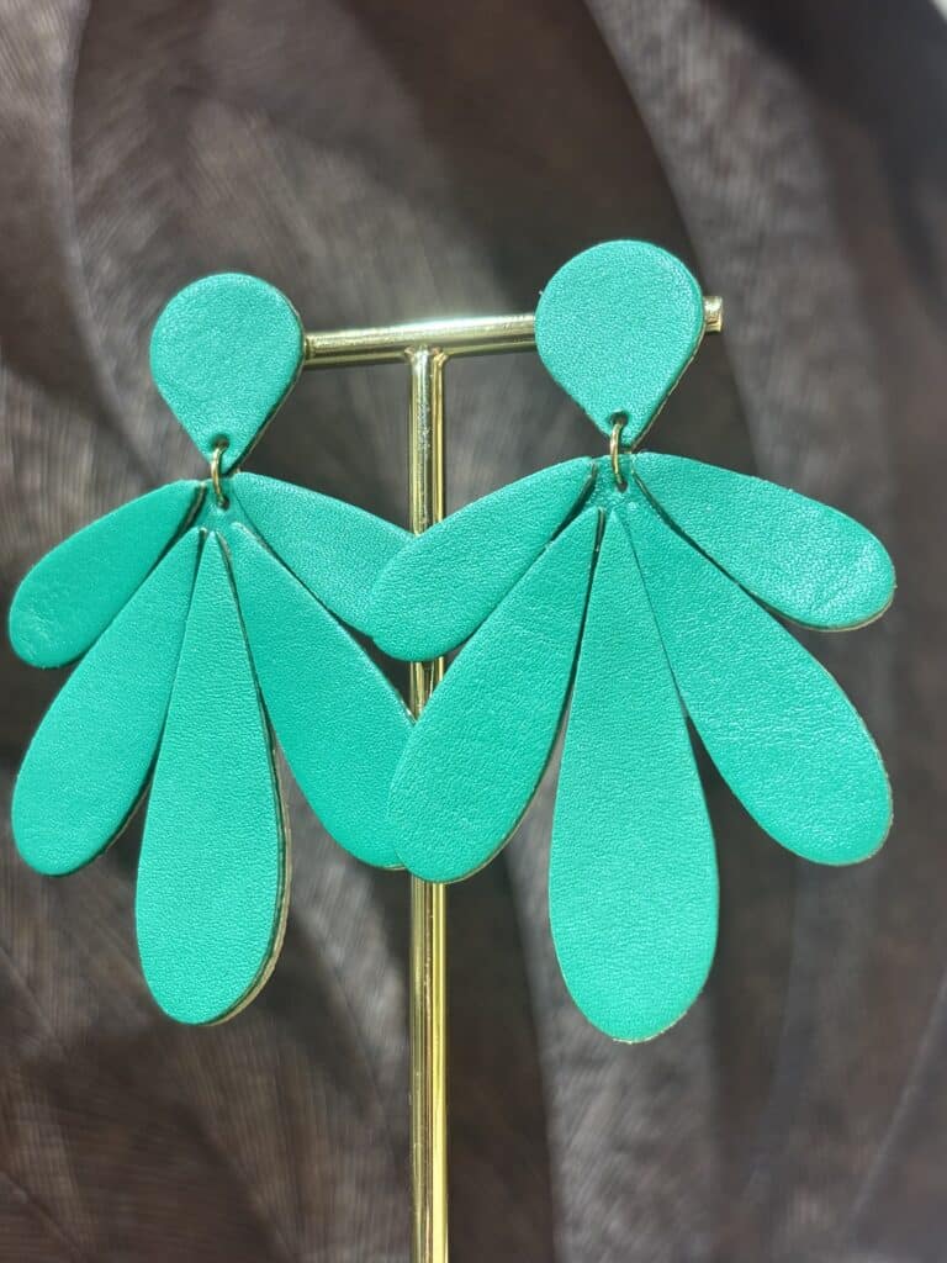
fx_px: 1897
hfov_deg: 28.0
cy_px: 632
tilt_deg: +7.5
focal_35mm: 52
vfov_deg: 36.8
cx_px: 474
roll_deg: -0.2
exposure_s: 1/50
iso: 40
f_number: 1.6
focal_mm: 5.96
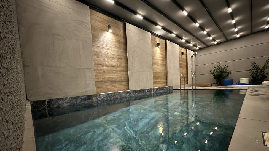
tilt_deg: -4.6
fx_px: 114
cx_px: 135
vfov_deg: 66.4
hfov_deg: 99.4
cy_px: 92
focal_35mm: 16
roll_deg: +2.5
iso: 1250
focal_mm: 2.22
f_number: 2.2
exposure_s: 1/50
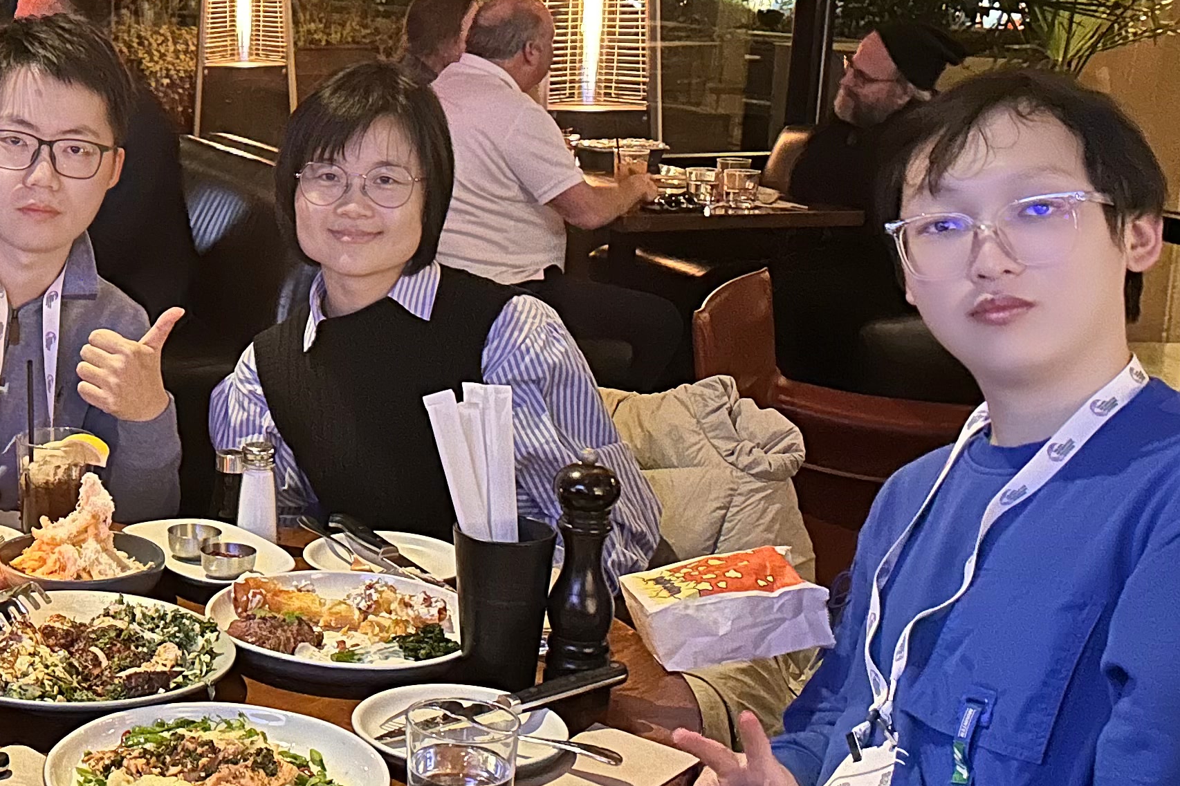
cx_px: 177
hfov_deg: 32.6
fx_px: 1934
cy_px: 340
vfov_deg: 23.0
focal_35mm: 59
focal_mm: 6.86
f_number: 1.78
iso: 1600
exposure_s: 1/20
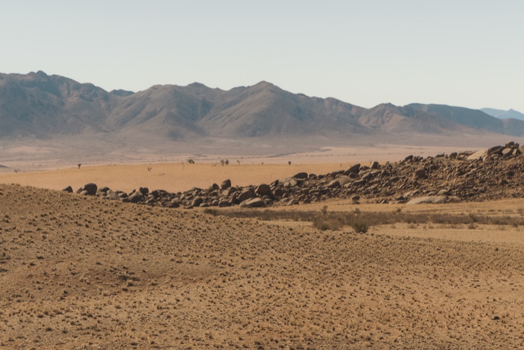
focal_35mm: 165
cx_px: 214
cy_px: 186
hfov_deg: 12.4
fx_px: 2402
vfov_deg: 8.3
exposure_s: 1/160
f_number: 8
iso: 100
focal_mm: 70
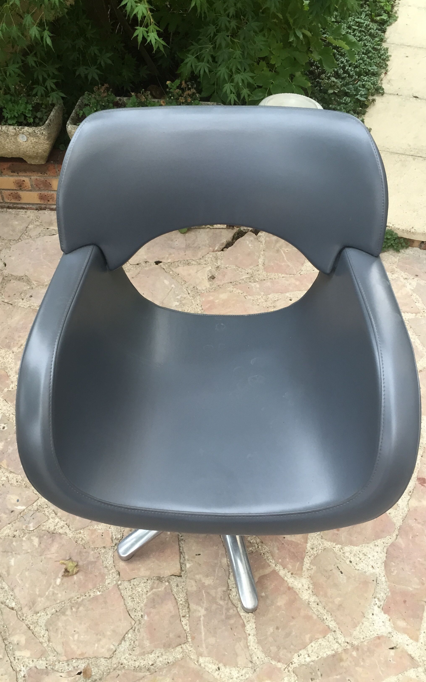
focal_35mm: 31
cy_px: 341
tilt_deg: -53.9
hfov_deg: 40.6
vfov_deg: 61.2
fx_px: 576
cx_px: 203
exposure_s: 1/30
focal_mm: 4.15
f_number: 2.2
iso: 32
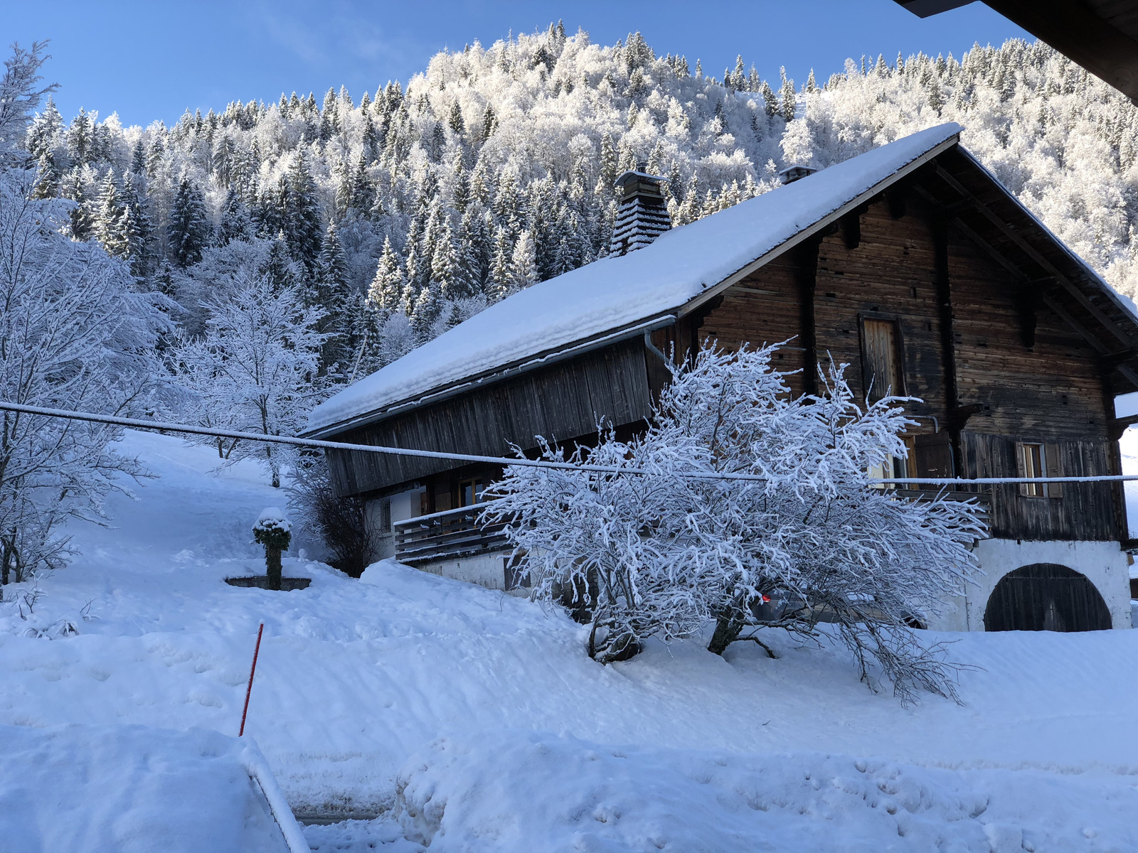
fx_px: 1709
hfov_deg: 36.8
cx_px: 569
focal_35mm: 52
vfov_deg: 28.0
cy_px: 426
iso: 16
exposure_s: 1/461
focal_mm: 6
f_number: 2.4
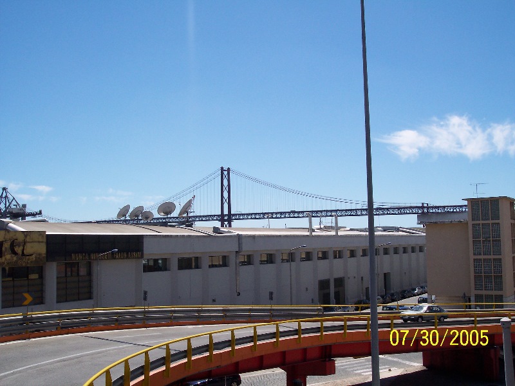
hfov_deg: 49.0
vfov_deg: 37.7
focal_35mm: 38
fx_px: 565
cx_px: 258
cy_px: 193
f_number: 4.8
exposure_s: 1/1000
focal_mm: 8
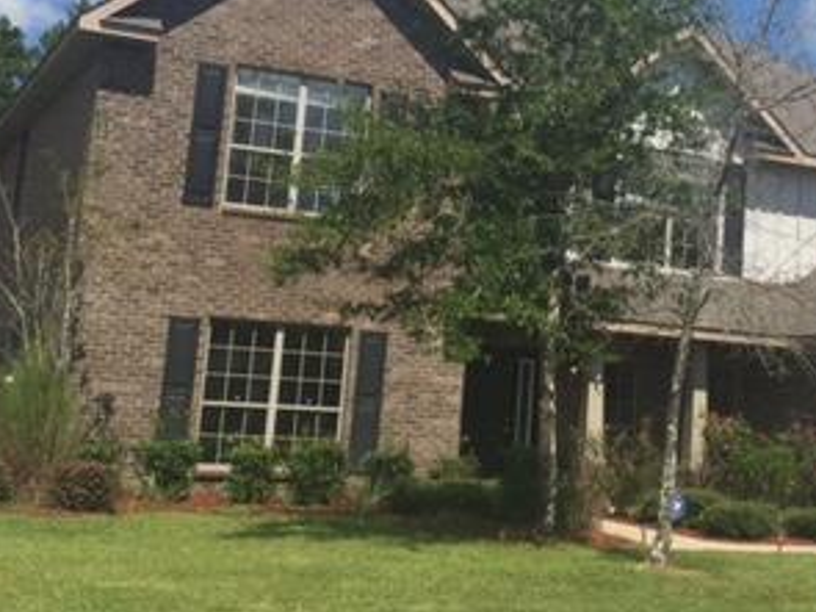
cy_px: 174
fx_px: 1484
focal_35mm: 63
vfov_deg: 23.1
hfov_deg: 30.1
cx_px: 636
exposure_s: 1/2825
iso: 32
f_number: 2.2
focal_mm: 4.15
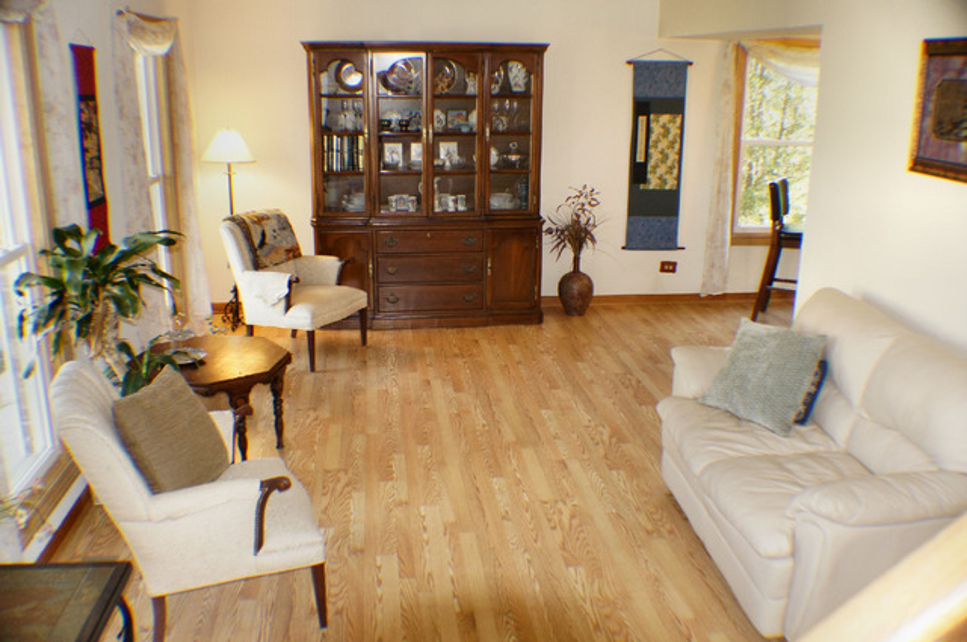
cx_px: 484
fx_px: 1046
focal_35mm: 39
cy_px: 321
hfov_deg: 49.6
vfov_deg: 34.1
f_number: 4
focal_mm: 26
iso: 800
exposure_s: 1/60
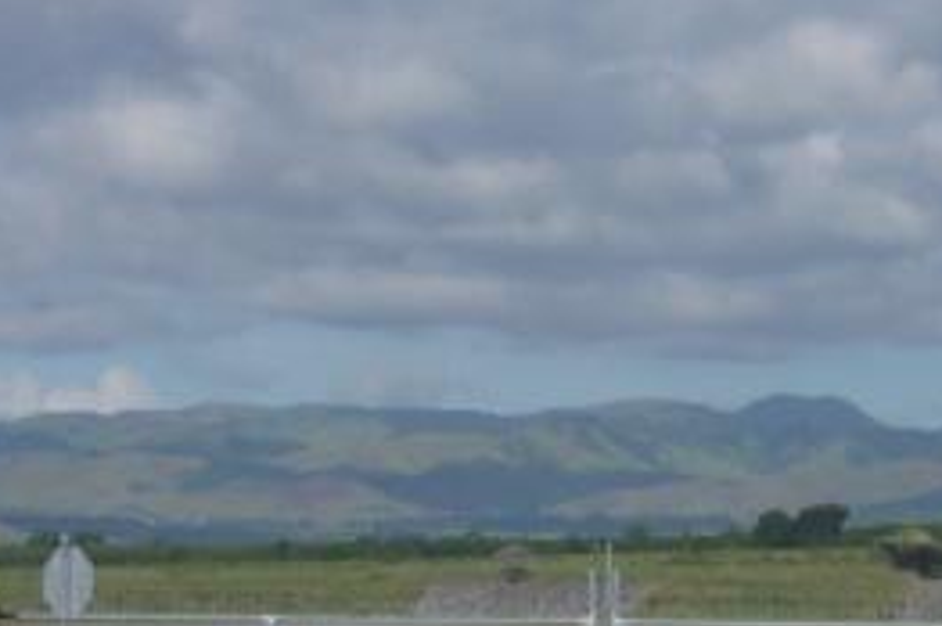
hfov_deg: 11.0
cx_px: 672
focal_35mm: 187
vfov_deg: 7.3
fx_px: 4887
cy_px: 360
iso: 100
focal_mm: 17.4
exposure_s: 1/320
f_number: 10
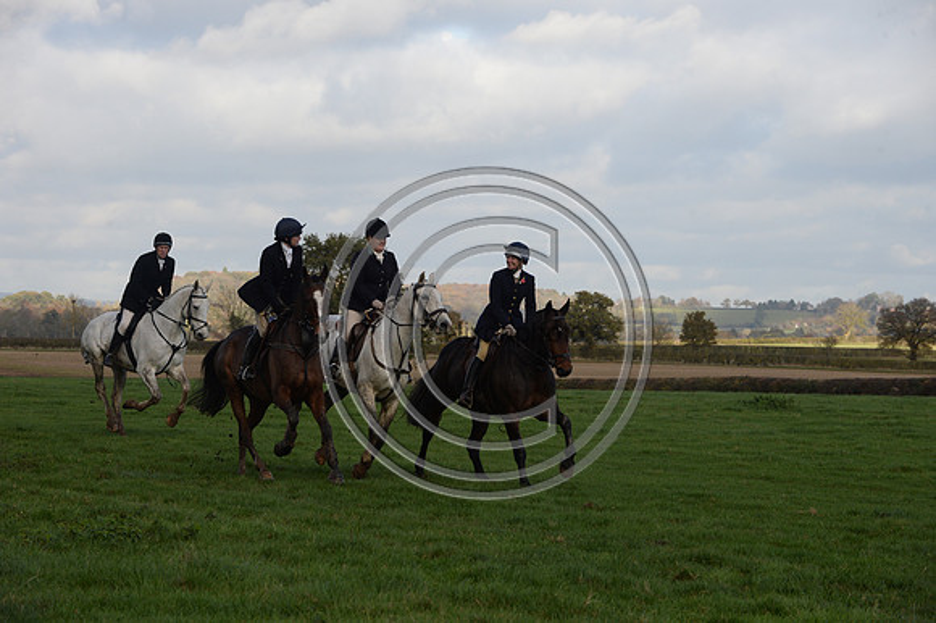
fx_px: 3248
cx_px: 468
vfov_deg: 11.0
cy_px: 312
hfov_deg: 16.4
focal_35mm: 125
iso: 800
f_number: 7.1
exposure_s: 1/1000
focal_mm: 125
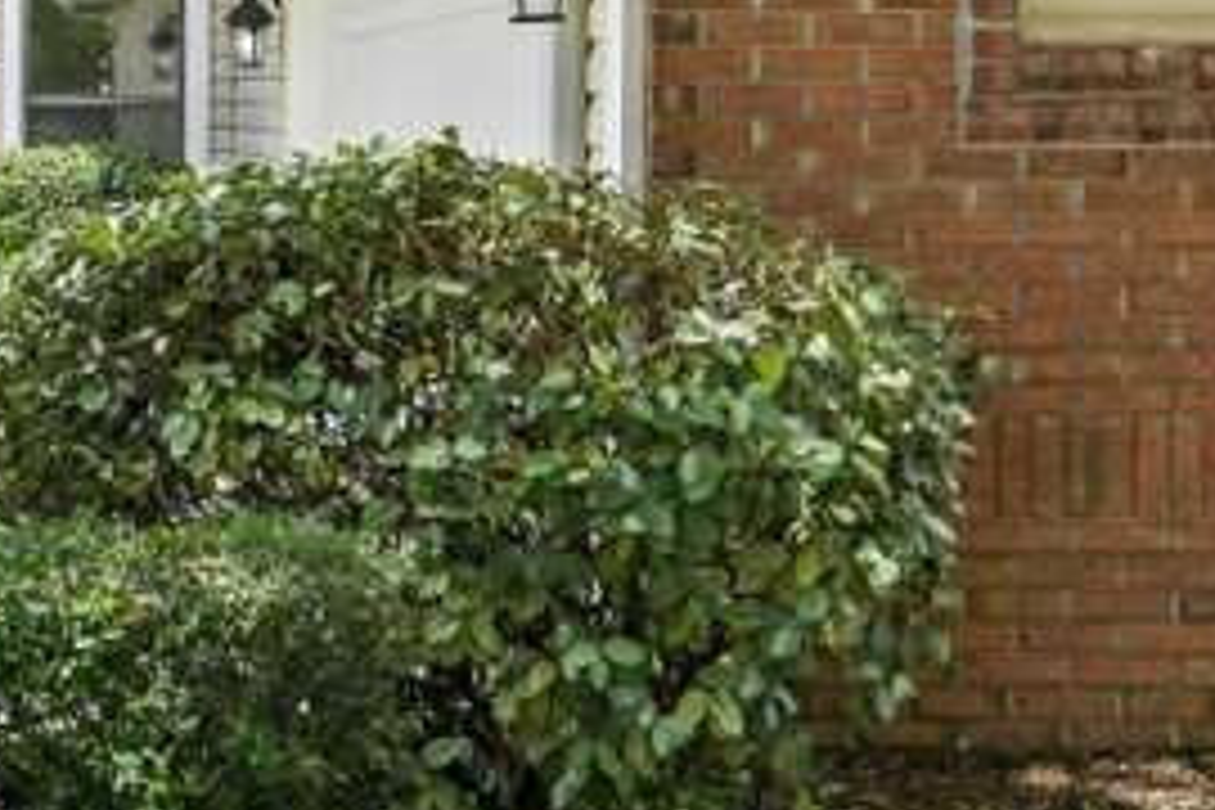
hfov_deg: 23.4
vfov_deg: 16.8
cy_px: 94
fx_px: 2700
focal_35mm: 80
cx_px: -212
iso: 400
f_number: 8
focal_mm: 18
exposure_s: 1/500
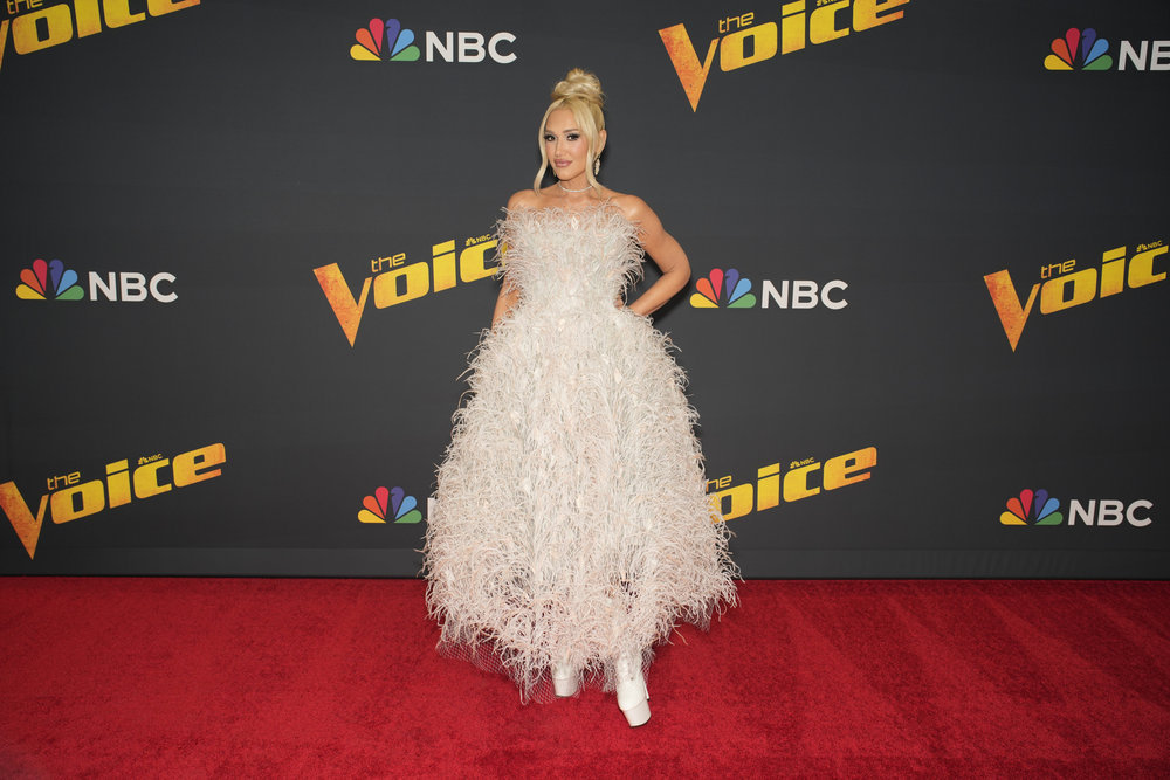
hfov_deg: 57.2
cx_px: 585
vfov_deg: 40.0
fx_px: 1073
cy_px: 390
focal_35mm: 33
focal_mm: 33
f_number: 4
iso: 400
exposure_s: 1/200
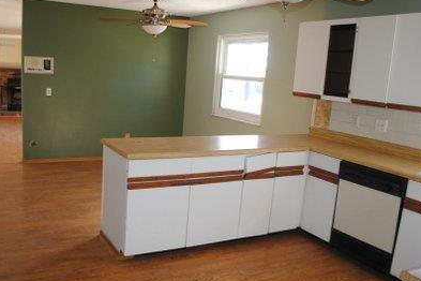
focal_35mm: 33
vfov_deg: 40.0
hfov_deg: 56.8
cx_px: 169
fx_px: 386
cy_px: 149
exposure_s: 1/60
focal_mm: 18
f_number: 3.5
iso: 200
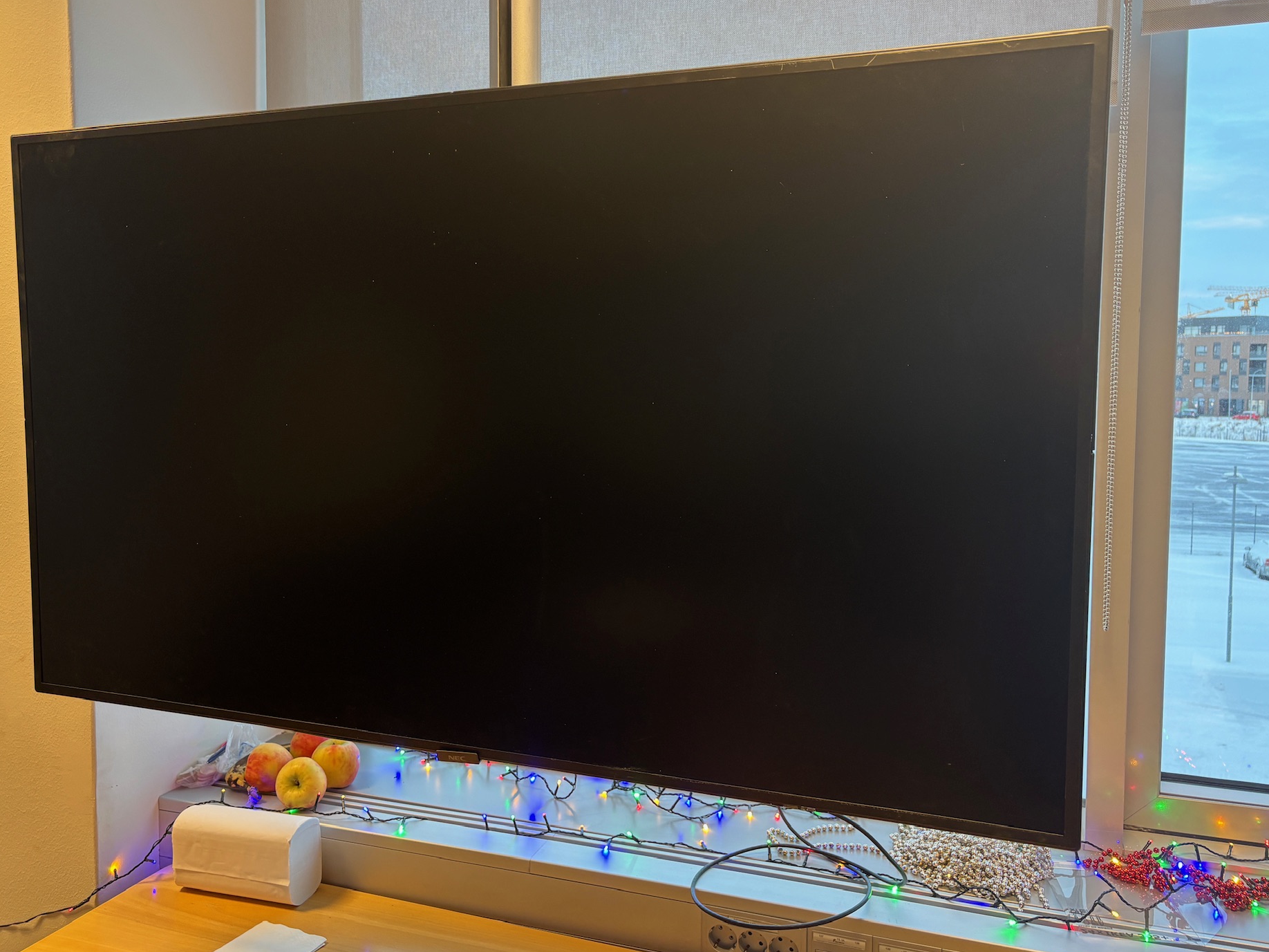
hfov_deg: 61.6
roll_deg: -0.4
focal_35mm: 29
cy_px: 440
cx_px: 592
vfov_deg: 48.2
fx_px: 1063
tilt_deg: -3.3
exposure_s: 1/100
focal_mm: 5.96
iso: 100
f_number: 1.6
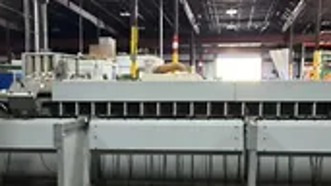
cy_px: 155
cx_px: 134
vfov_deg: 16.1
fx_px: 649
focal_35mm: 74
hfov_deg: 28.5
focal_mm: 3
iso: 320
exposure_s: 1/39
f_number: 1.8
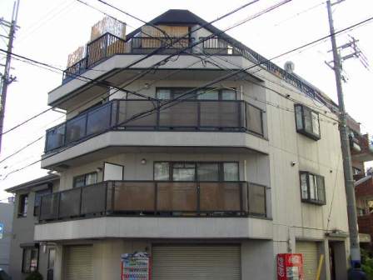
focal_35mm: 38
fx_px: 409
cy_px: 140
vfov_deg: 37.7
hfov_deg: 49.0
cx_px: 186
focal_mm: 5.8
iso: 71
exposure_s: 1/282
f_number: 4.1
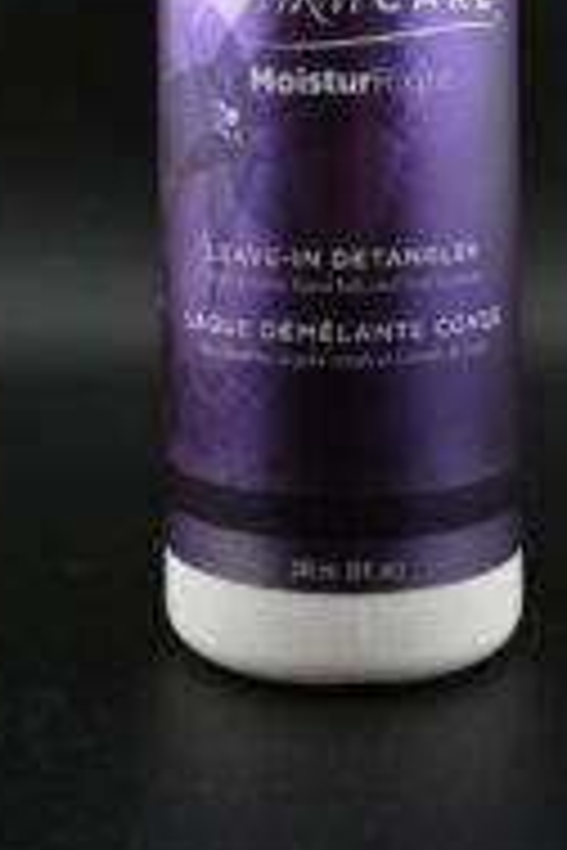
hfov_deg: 17.8
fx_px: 1809
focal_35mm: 77
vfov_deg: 25.3
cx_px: 248
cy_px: 18
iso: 280
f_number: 4
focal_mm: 21.5
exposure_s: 1/250
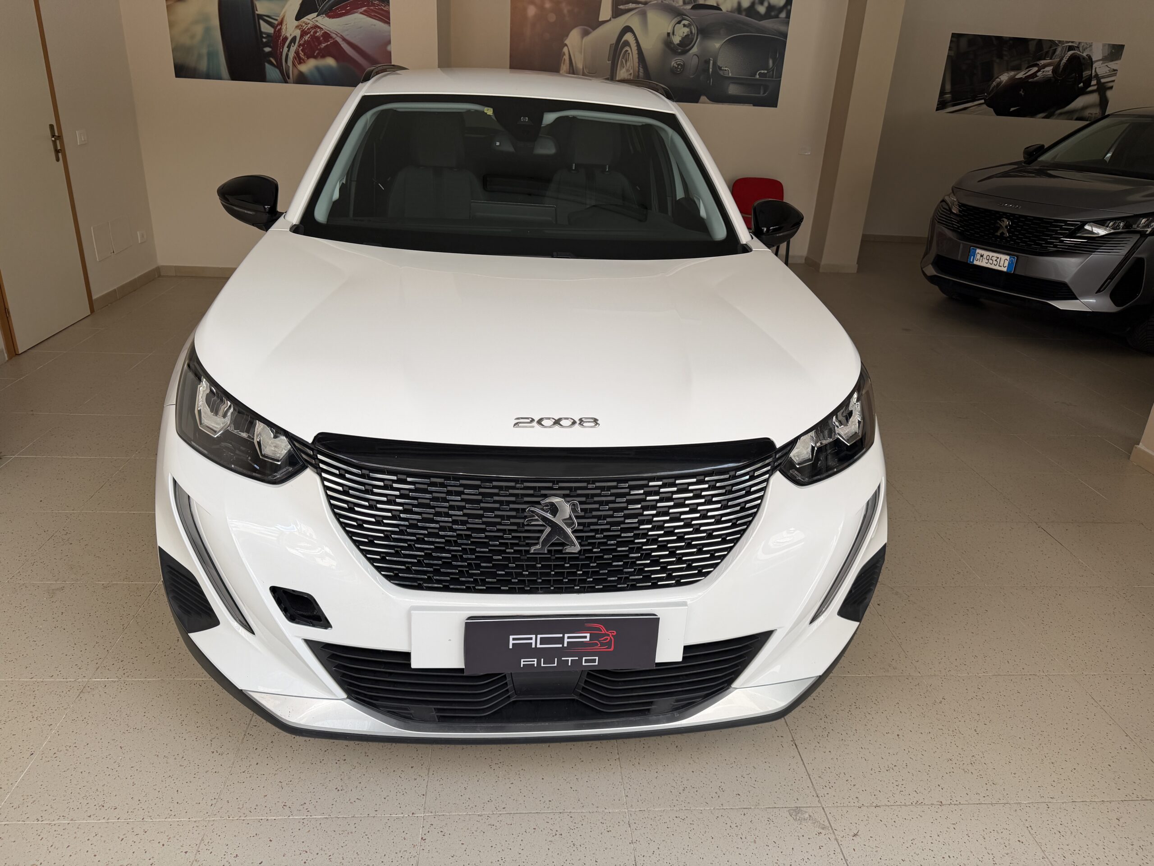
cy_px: 433
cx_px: 577
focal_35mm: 24
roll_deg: -3.3
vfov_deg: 56.8
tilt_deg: -22.9
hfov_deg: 71.6
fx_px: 800
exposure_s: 1/584
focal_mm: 6.76
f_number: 1.78
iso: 80
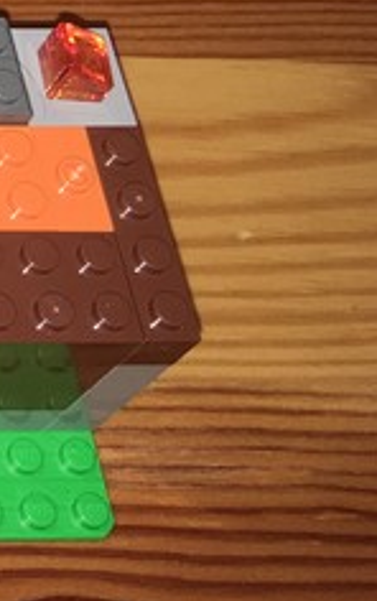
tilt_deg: -55.1
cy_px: -223
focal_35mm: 117
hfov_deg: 9.2
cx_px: -711
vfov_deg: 16.6
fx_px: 1919
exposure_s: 1/33
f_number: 2.2
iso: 32
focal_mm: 4.15
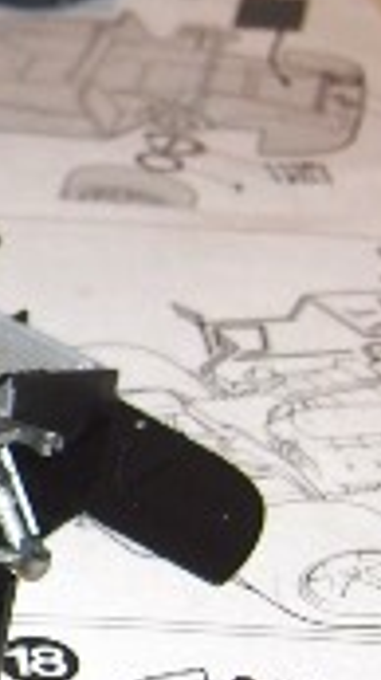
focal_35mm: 157
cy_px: 597
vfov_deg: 13.6
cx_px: -738
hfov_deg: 7.0
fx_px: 2827
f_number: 4.8
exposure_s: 1/60
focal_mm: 8
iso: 100
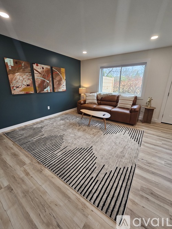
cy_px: 114
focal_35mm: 13
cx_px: 86
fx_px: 86
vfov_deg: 106.2
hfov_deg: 89.9
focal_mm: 2.2
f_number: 2.2
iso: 80
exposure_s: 1/60
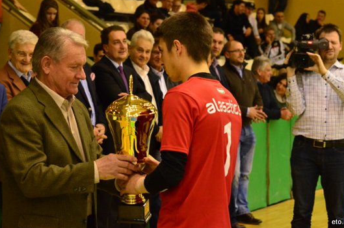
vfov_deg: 11.5
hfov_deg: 17.2
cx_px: 167
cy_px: 105
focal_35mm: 119
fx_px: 1135
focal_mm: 70
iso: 4000
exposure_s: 1/250
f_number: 5.6
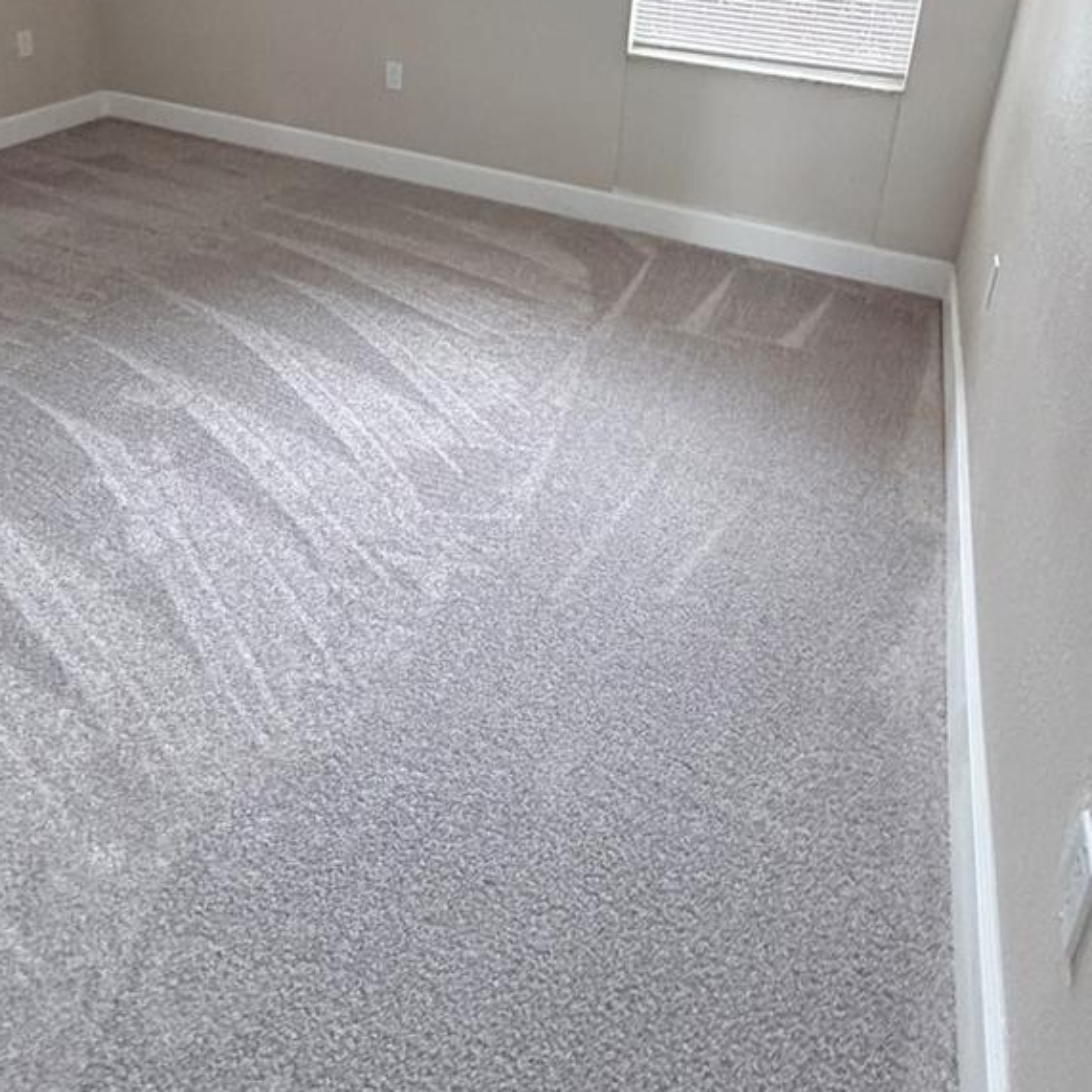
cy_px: 147
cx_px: 453
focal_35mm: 26
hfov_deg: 60.6
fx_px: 928
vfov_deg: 54.5
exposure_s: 1/60
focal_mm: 2.22
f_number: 2.2
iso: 500
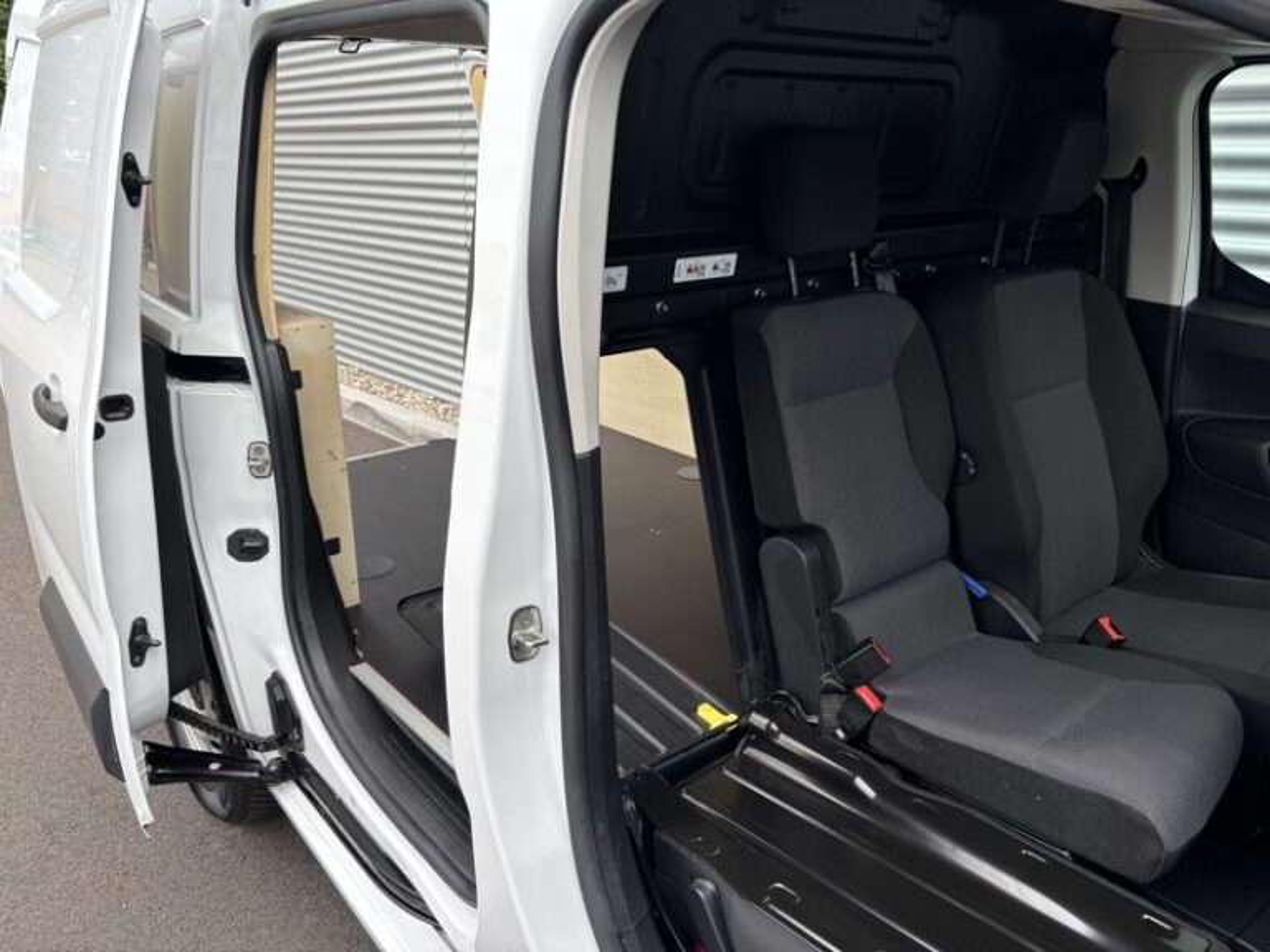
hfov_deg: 67.3
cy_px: 476
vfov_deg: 53.1
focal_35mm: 26
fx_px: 954
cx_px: 635
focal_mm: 5.96
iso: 50
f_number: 1.6
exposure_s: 1/792
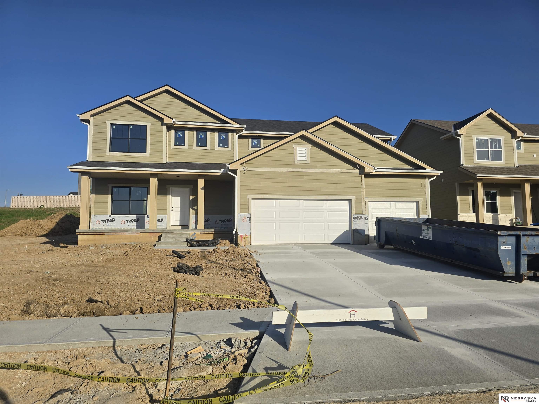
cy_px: 202
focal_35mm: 23
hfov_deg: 73.9
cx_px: 270
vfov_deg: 58.9
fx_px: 358
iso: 12
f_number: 1.7
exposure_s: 1/1300
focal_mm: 6.3
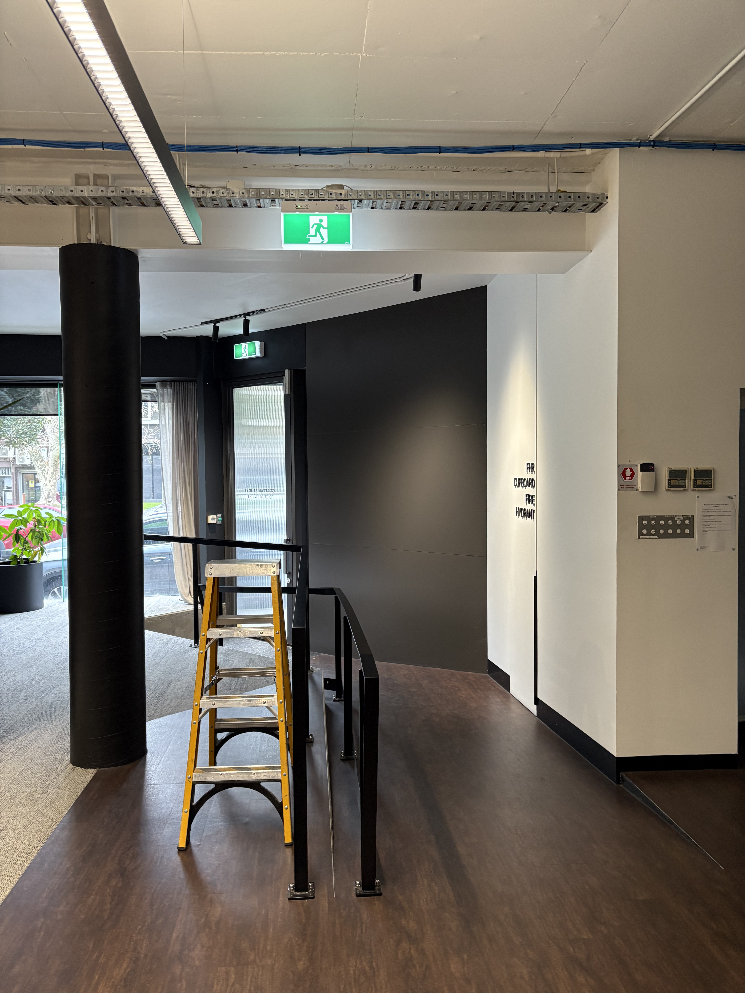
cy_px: 496
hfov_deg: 53.1
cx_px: 372
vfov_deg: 67.3
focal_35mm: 26
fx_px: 746
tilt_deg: -0.8
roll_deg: +0.9
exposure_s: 1/50
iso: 160
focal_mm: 5.96
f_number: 1.6
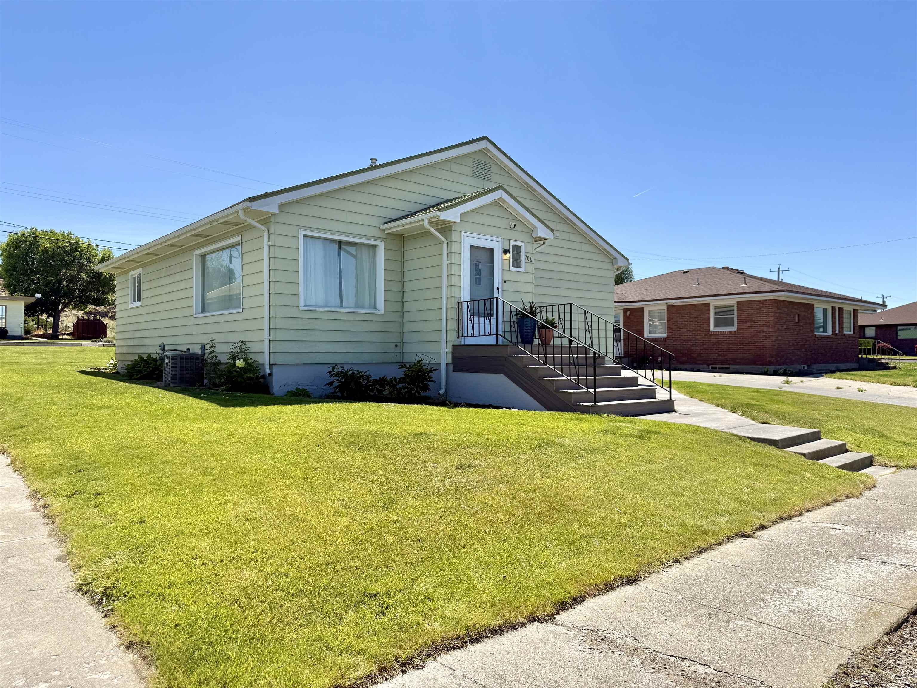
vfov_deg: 56.8
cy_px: 344
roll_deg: +0.3
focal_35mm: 24
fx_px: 636
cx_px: 458
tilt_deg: +0.9
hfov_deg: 71.6
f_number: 1.78
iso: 80
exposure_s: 1/4405
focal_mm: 6.76
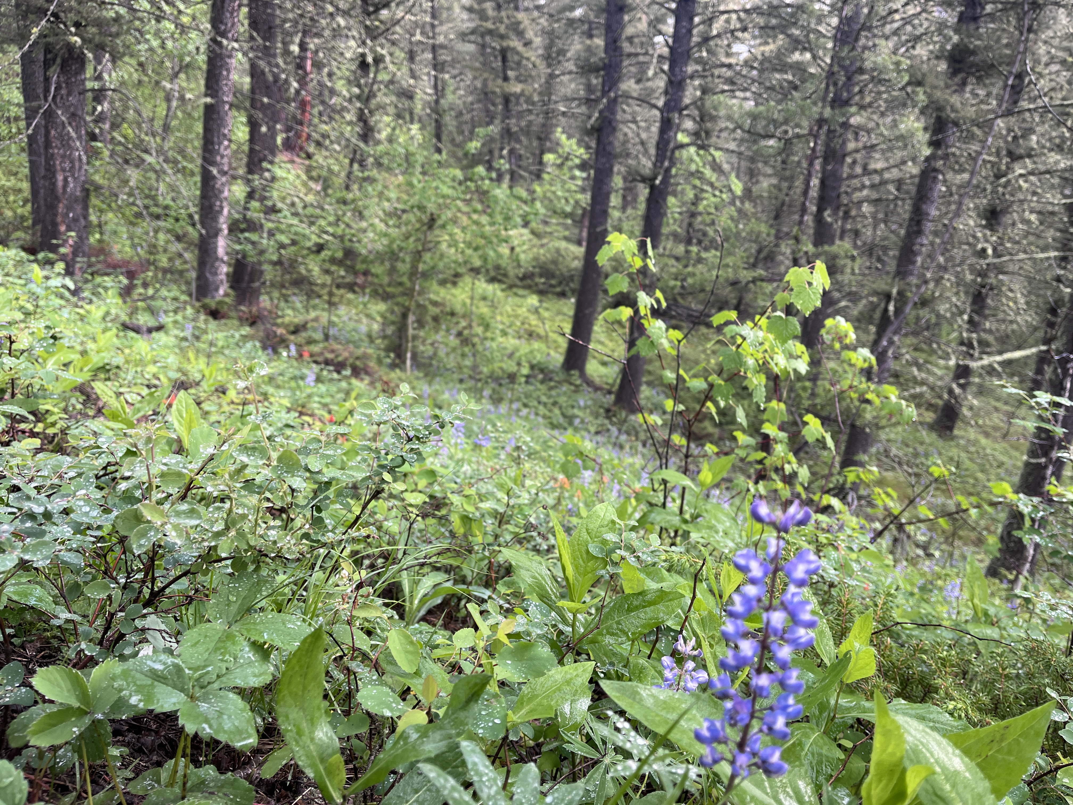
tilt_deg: -14.2
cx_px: 536
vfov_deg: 53.1
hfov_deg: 67.3
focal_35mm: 26
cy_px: 402
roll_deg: -0.4
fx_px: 806
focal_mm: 5.1
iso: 32
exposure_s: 1/143
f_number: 1.6
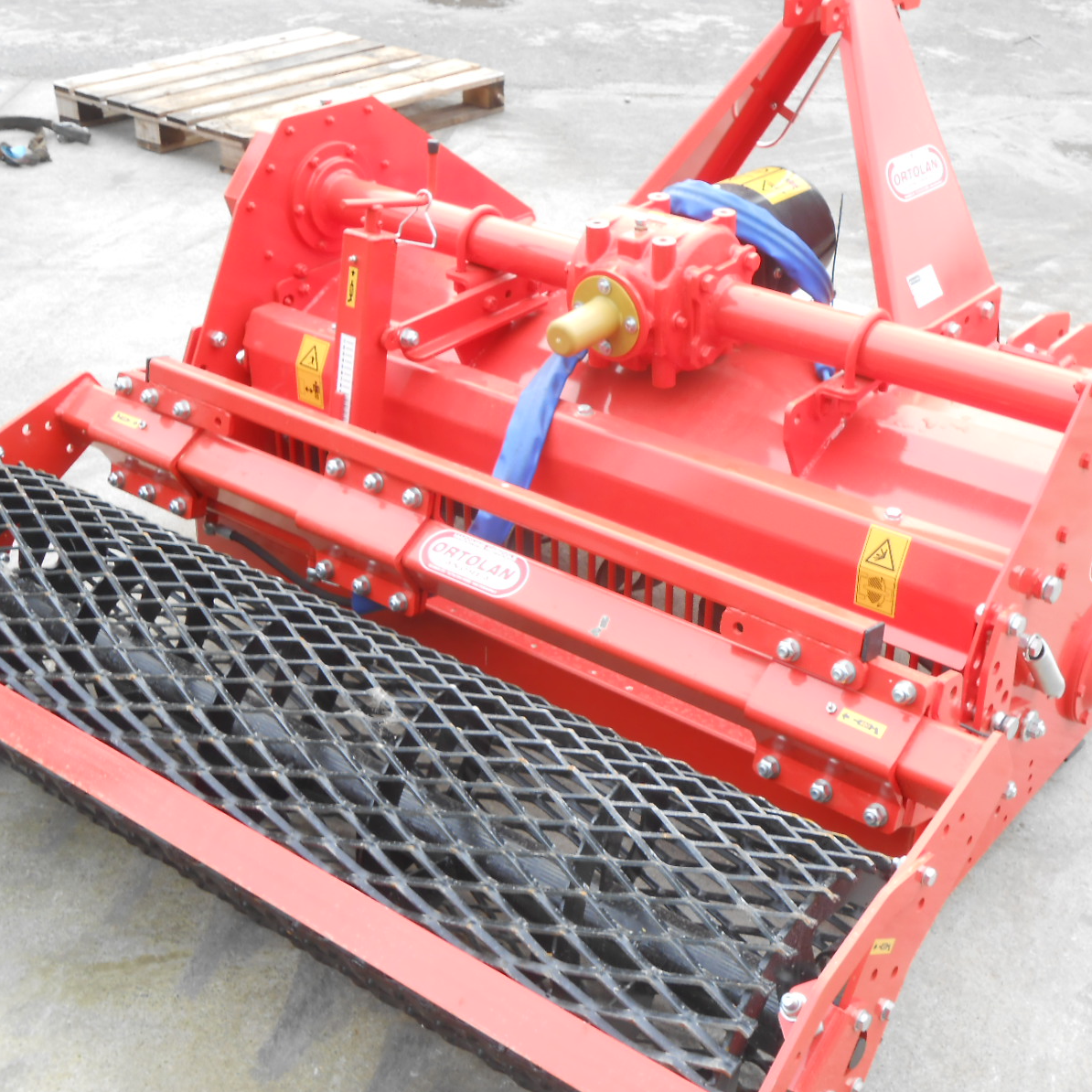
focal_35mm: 45
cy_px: 546
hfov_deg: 37.4
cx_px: 664
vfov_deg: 37.6
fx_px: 1606
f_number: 4.2
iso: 80
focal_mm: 6.8
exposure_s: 1/40
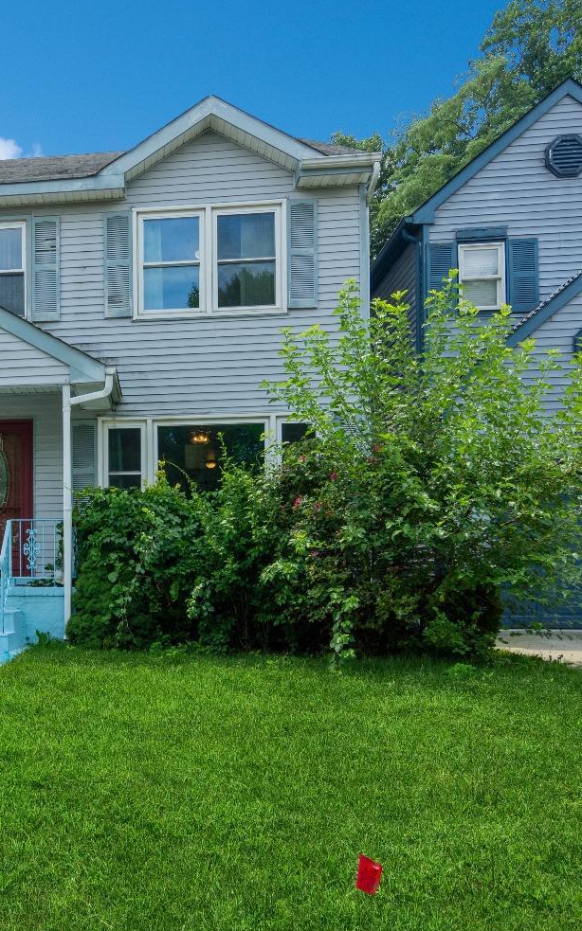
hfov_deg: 41.0
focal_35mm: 28
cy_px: 473
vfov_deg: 66.5
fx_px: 711
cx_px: 55
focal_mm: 12
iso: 100
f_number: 8
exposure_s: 1/200
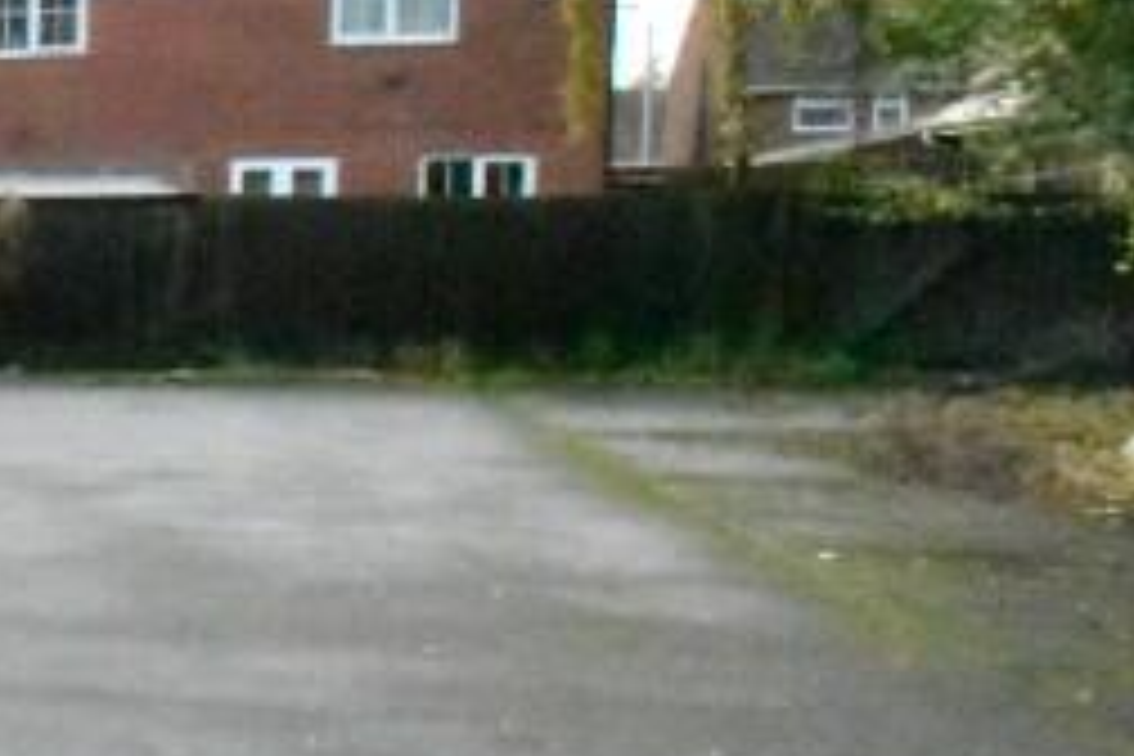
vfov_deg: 22.2
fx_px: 1921
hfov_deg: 21.1
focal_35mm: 61
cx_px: -945
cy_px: 335
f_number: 22
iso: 25600
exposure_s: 1/1000
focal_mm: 10
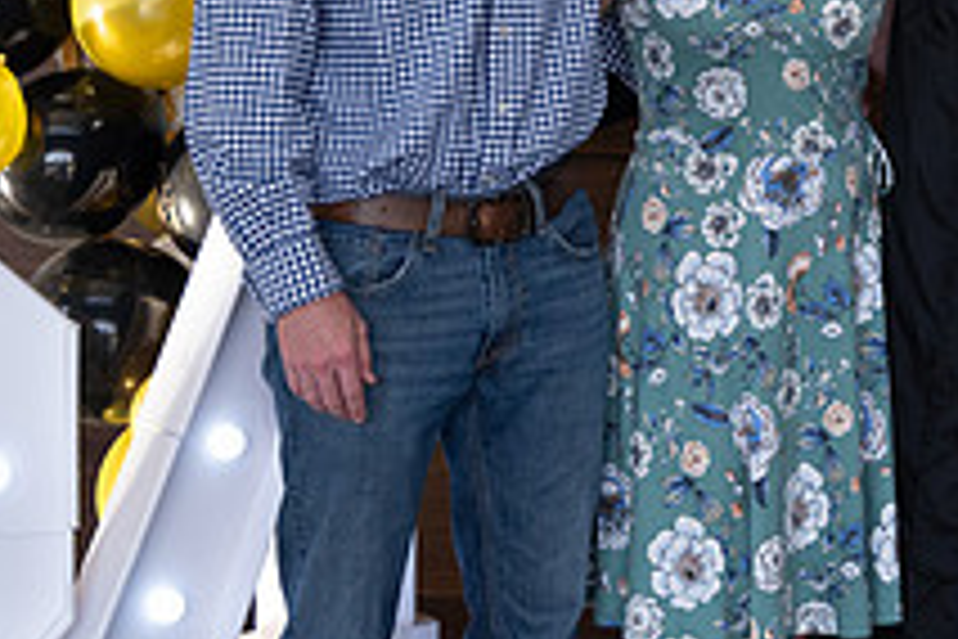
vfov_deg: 9.9
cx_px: 1012
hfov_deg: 14.8
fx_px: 3619
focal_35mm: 136
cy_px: -164
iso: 1600
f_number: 4
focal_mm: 50
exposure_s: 1/200
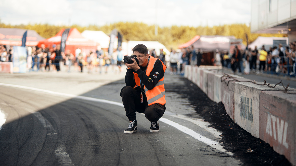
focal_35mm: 89
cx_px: 148
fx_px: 699
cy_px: 83
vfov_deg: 13.6
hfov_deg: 23.9
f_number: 1.8
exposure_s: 1/250
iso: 100
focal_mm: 85
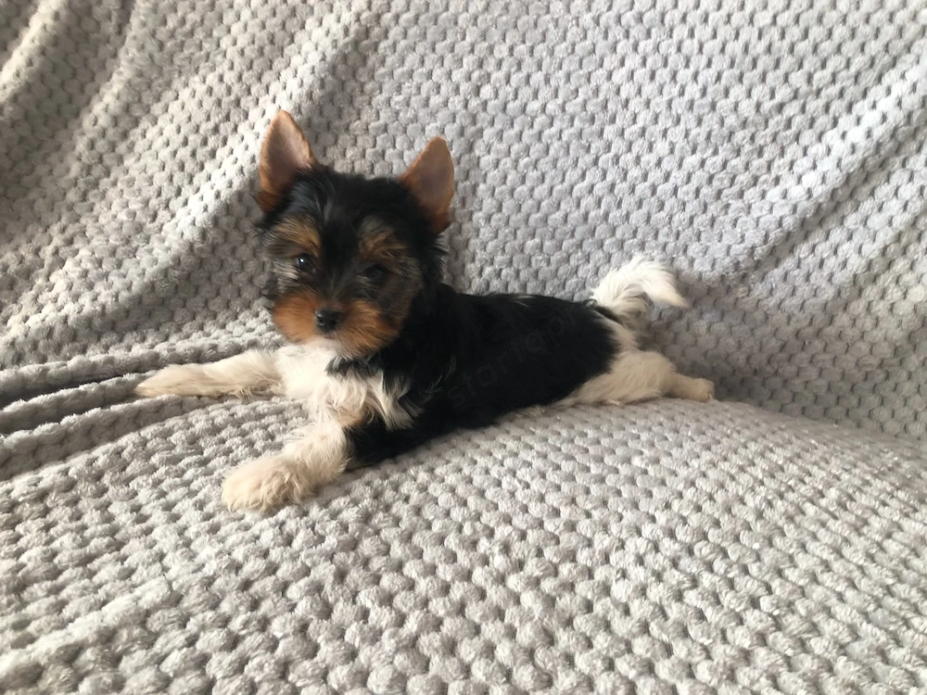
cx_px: 464
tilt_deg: -23.7
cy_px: 348
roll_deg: -3.1
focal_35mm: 28
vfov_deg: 49.7
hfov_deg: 63.4
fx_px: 750
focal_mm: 4
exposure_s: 1/24
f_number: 1.8
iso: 40
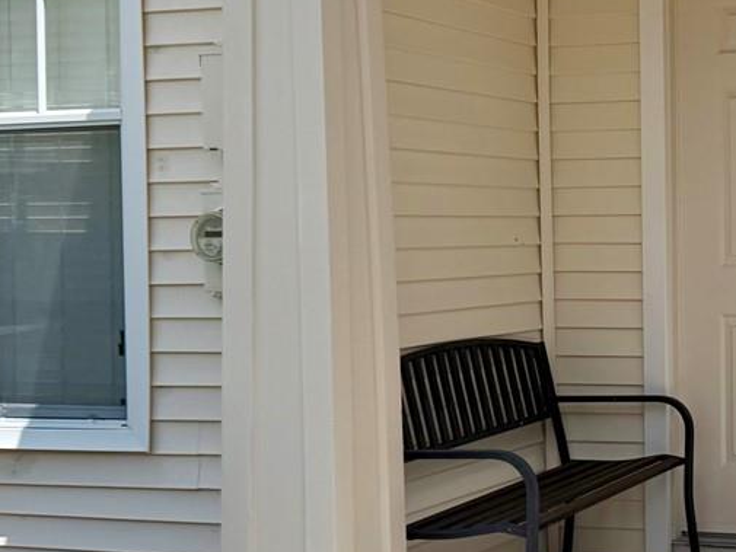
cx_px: 758
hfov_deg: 24.3
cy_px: 253
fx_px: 1616
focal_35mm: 76
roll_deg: +1.9
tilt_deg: -1.0
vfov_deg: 19.4
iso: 80
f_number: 1.78
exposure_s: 1/8130
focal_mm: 6.76
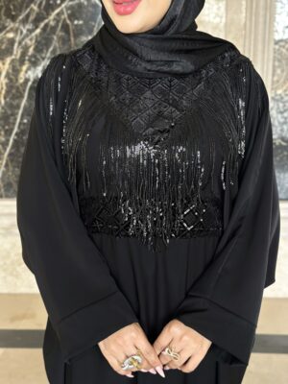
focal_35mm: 48
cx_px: 144
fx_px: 532
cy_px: 192
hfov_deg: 30.3
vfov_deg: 39.7
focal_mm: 6.86
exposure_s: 1/43
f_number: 1.78
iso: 400
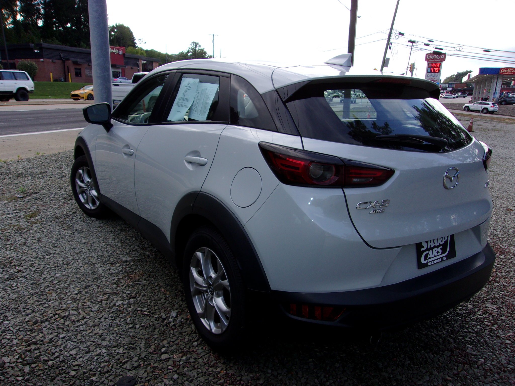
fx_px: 402
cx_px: 258
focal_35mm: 27
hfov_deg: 65.3
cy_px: 193
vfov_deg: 51.4
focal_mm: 4.9
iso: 80
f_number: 3
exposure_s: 1/400
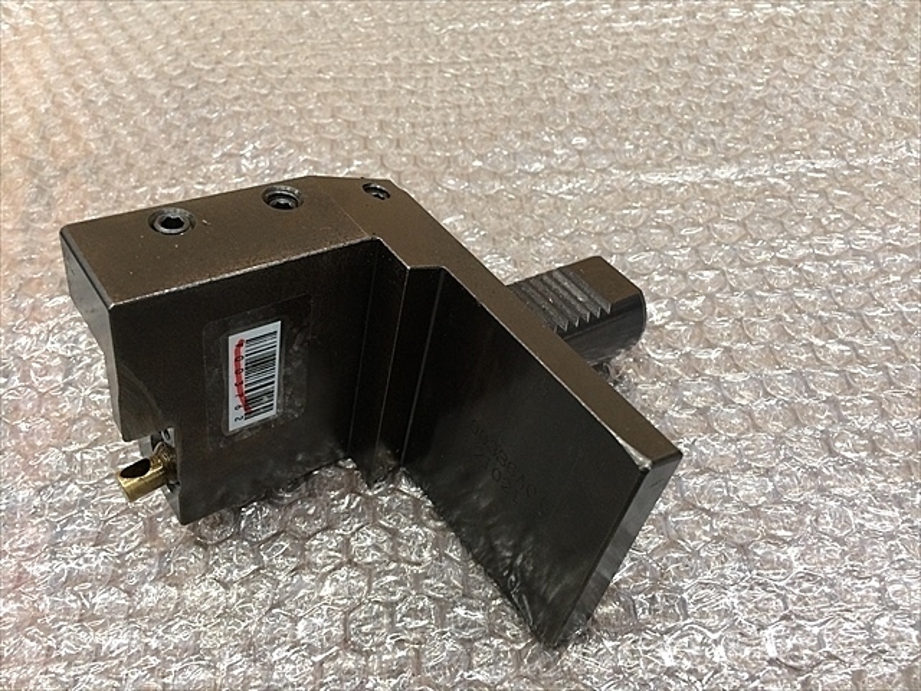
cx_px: 460
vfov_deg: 48.2
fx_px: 772
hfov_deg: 61.7
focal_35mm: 29
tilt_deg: -53.5
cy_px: 346
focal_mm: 4.15
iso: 125
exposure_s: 1/30
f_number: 2.2
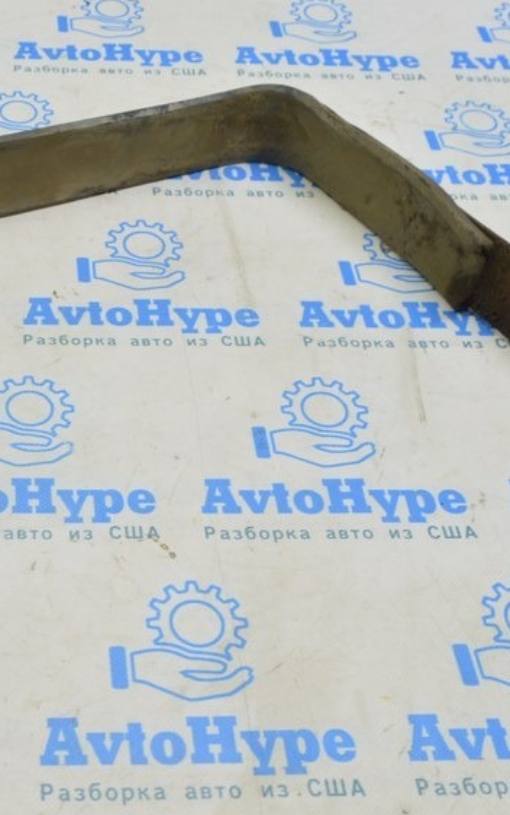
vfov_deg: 40.2
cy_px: 470
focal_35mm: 50
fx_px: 1112
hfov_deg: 24.8
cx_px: 14
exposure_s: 1/20
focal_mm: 18
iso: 400
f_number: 5.6
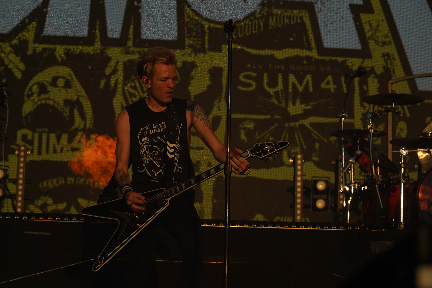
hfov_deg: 19.5
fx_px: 1260
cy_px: 144
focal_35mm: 105
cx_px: 216
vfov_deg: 13.0
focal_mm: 105
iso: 100
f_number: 8
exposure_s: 1/640
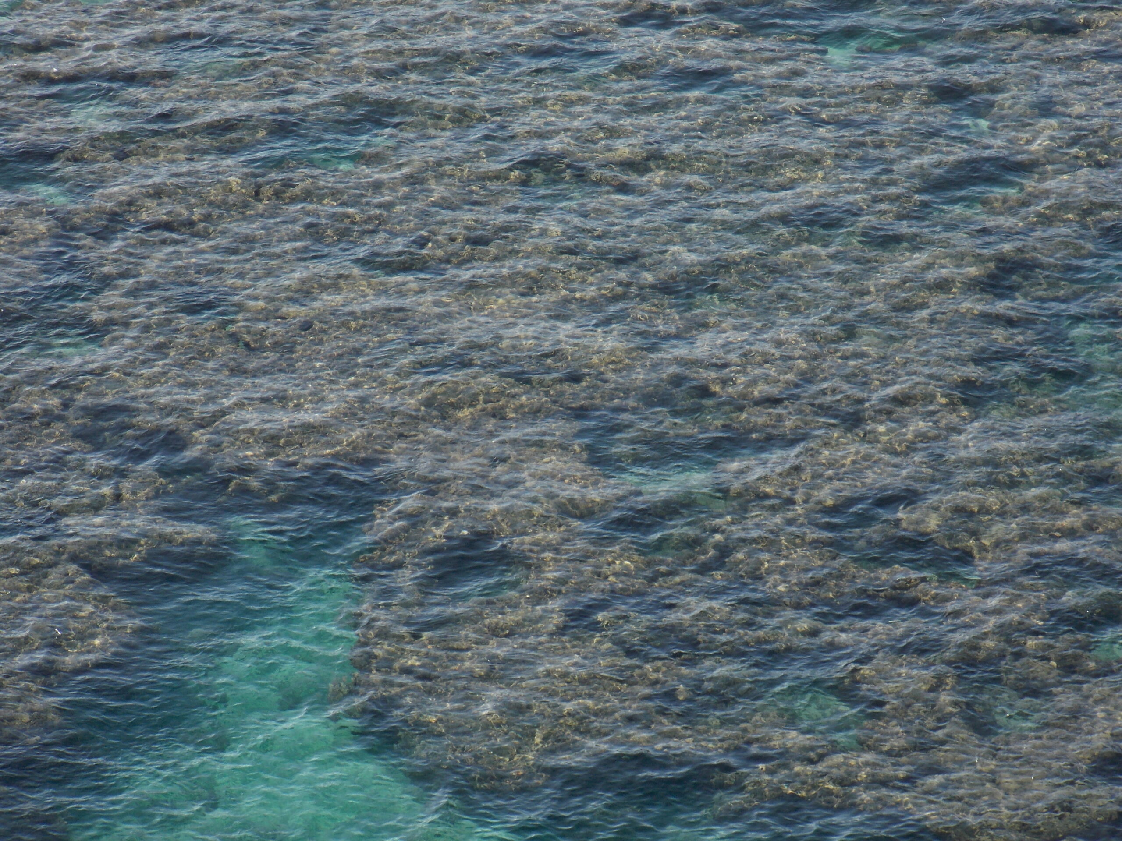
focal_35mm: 235
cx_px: 561
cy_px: 420
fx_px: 7617
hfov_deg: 8.4
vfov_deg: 6.3
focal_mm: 41.8
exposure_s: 1/250
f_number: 5.6
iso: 80
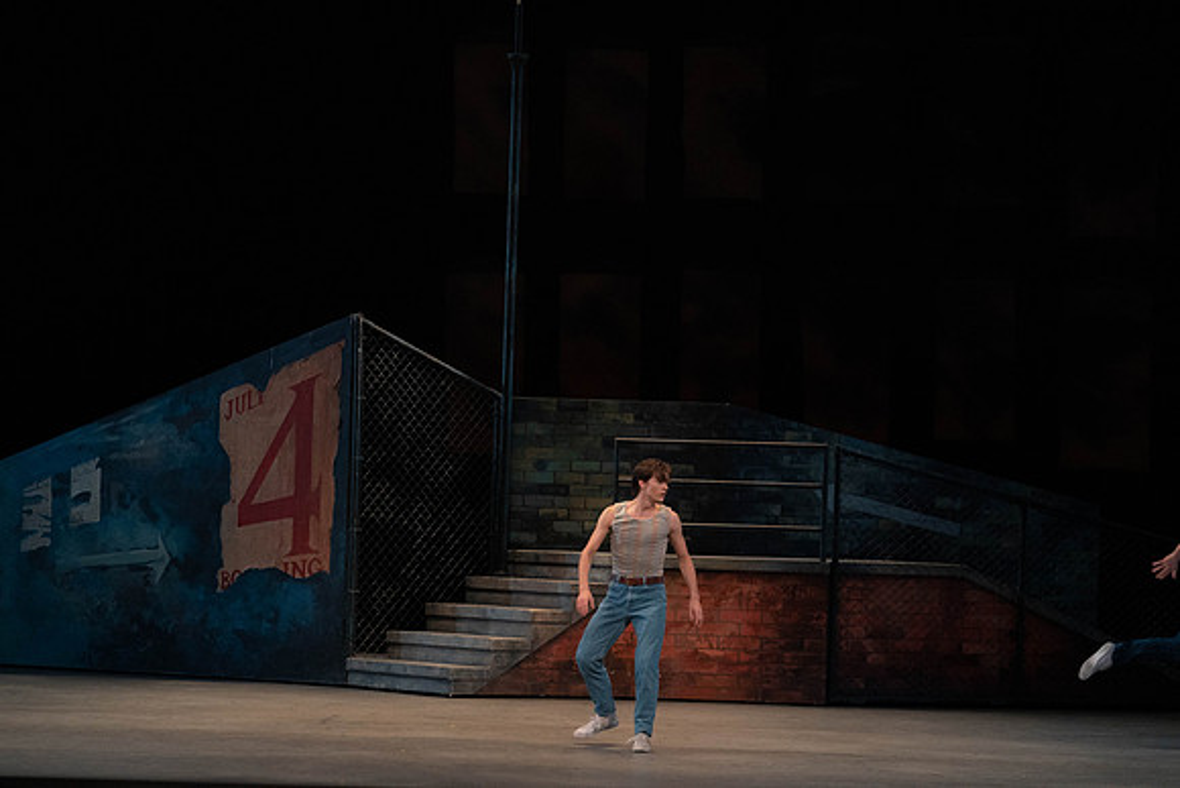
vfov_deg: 10.6
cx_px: 590
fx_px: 4229
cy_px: 394
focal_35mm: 129
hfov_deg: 15.9
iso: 3200
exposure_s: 1/400
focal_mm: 129
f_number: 4.5
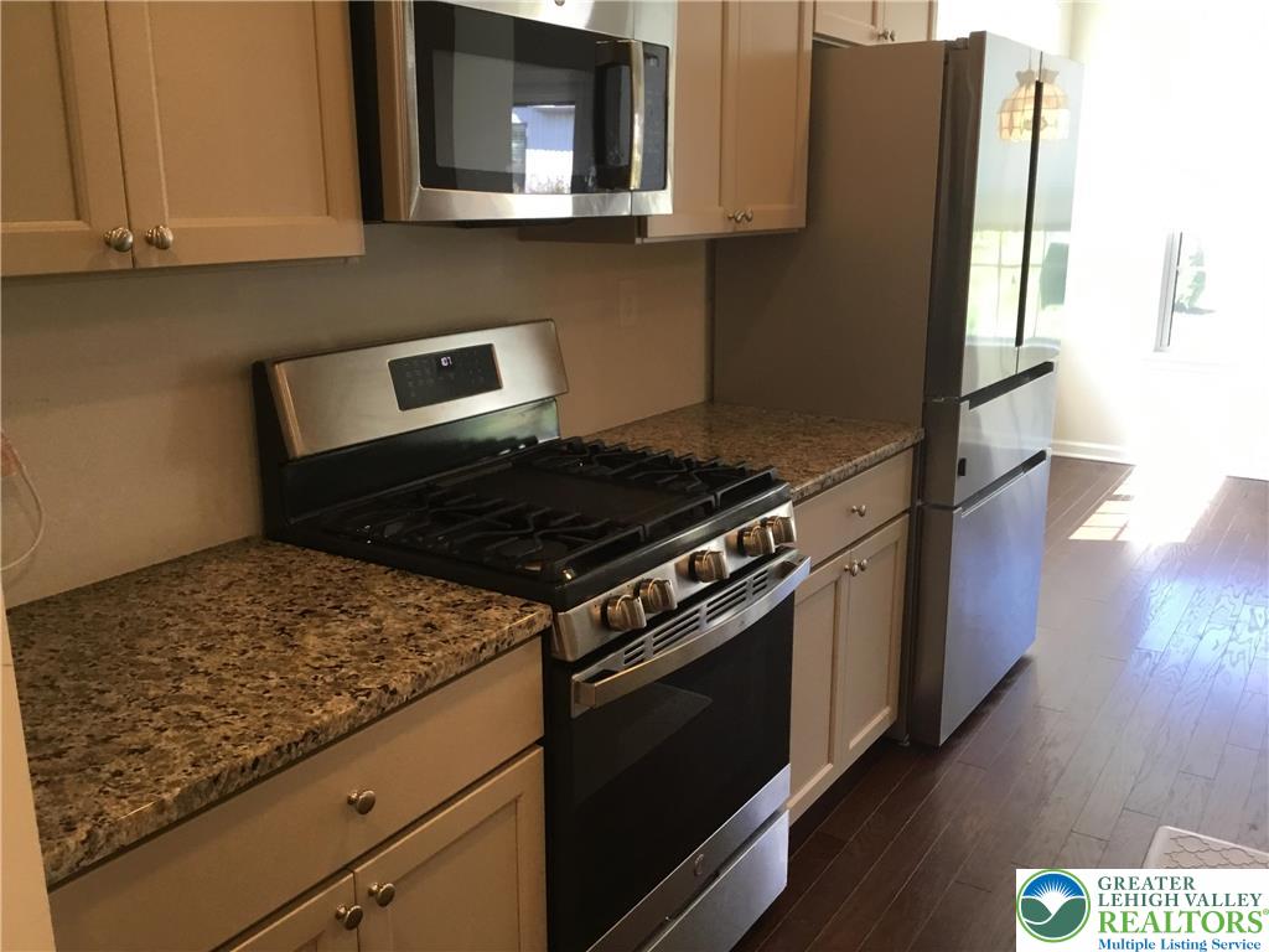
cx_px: 634
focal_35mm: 31
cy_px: 476
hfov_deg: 58.4
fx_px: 1136
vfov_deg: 45.4
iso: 40
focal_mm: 3.3
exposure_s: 1/30
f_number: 2.4
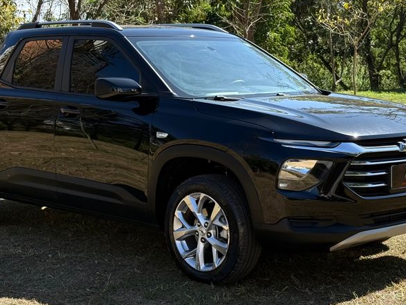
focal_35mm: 66
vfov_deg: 22.3
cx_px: 181
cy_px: 141
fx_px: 774
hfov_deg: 29.4
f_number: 1.78
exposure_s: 1/1980
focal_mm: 6.76
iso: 80
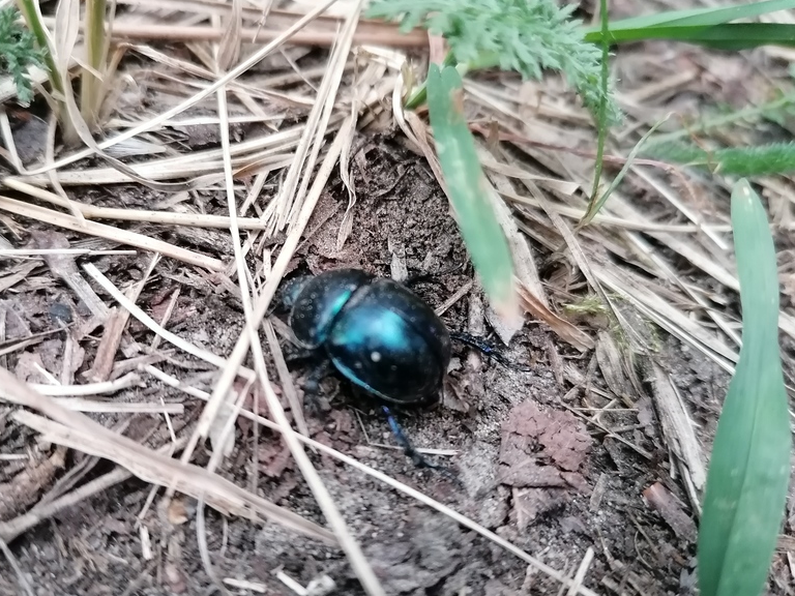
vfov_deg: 46.8
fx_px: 689
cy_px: 308
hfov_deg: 59.9
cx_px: 360
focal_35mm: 30
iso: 500
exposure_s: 1/100
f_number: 1.8
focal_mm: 4.75
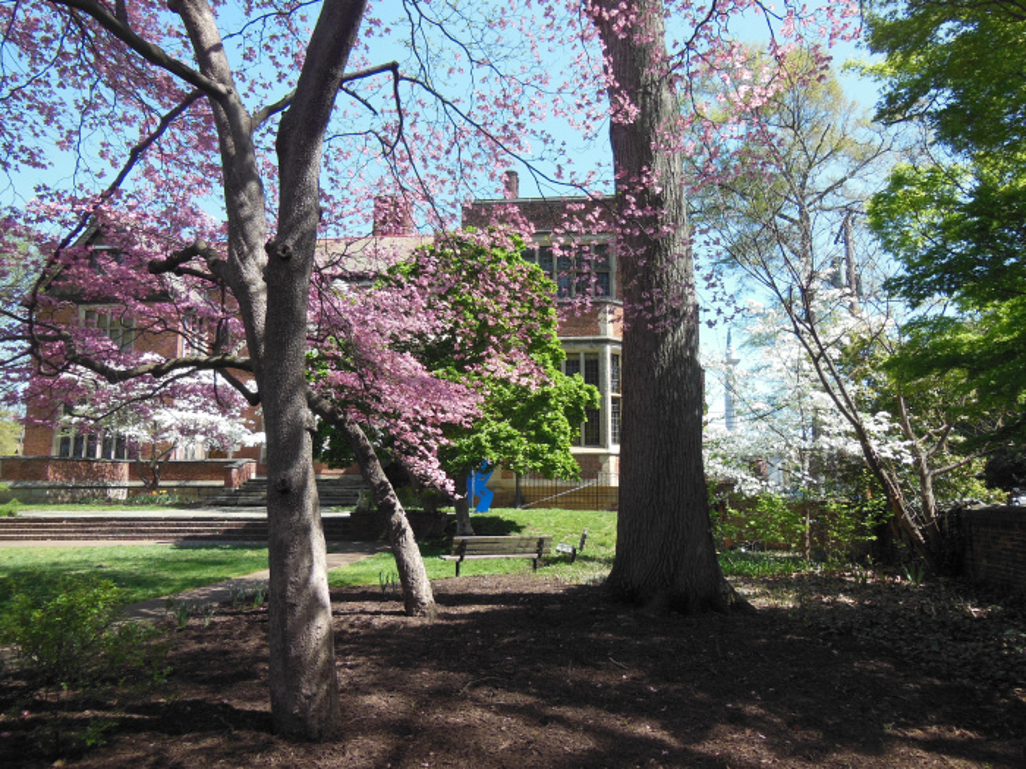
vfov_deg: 54.9
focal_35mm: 25
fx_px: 741
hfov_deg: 69.4
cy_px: 384
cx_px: 513
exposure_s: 1/320
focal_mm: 4.5
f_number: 3.5
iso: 125
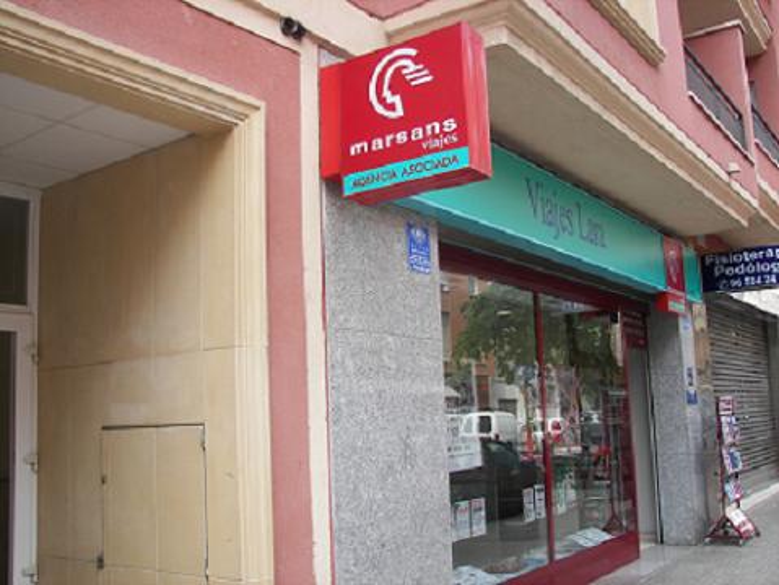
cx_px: 390
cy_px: 292
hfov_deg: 51.3
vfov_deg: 39.7
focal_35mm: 36
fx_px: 811
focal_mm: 6
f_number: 2.8
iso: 50
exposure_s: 1/160
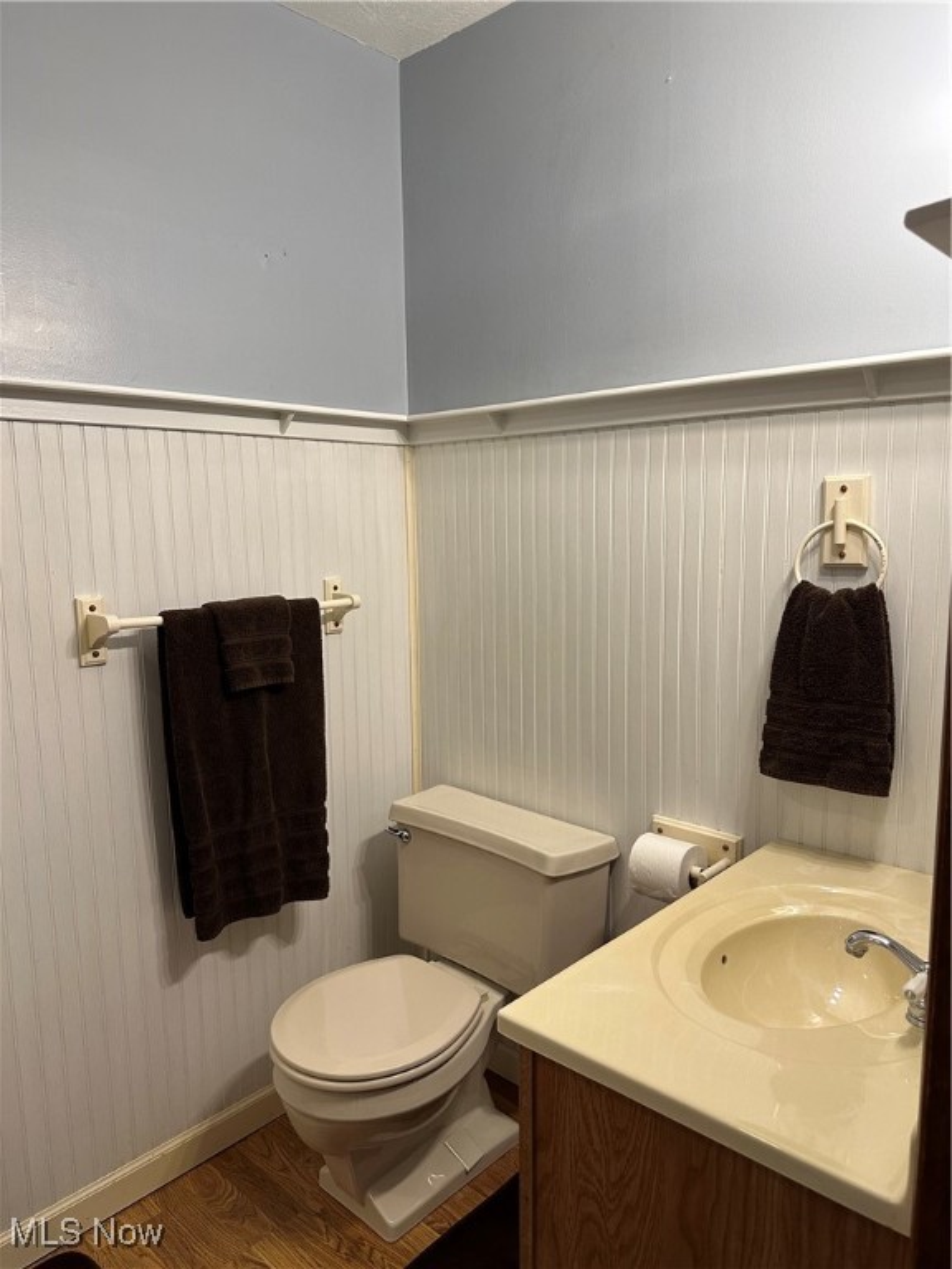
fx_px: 880
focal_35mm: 24
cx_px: 476
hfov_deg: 56.8
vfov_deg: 71.6
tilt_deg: -7.6
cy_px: 634
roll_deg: -0.5
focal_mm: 6.86
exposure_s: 1/102
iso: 250
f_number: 1.78
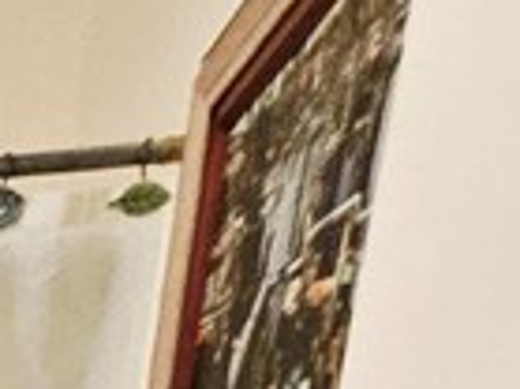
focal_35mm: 96
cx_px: -823
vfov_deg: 11.4
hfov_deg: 13.3
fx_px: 1441
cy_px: 1062
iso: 400
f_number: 2.2
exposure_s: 1/60.2
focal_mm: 1.74
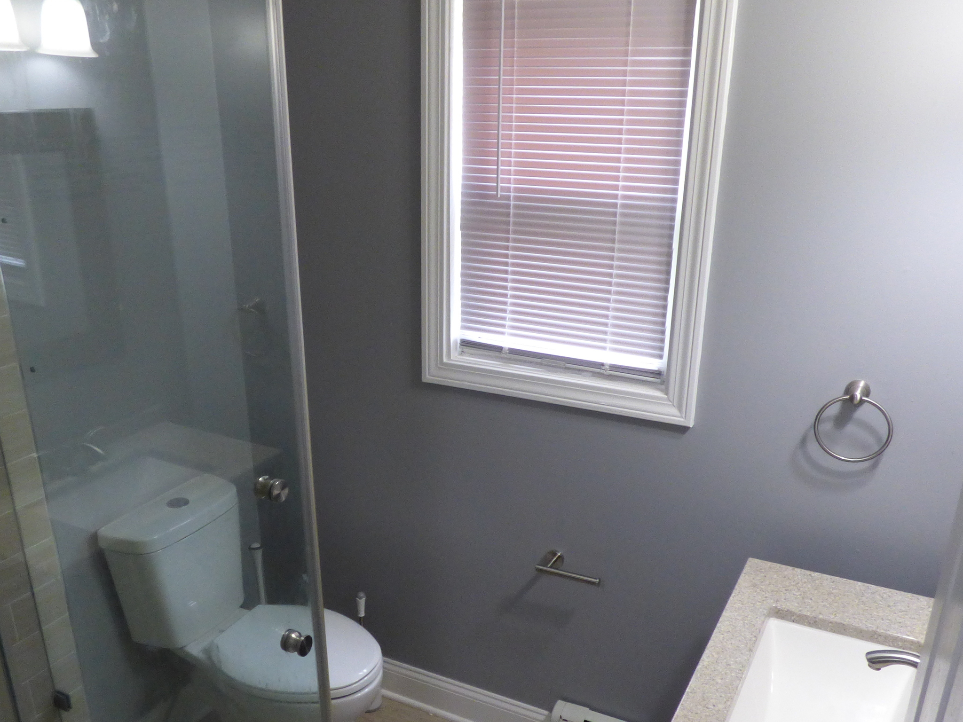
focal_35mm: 30
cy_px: 446
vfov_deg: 46.4
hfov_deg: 59.9
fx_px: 835
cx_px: 458
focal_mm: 3.58
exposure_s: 1/50
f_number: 2.8
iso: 400
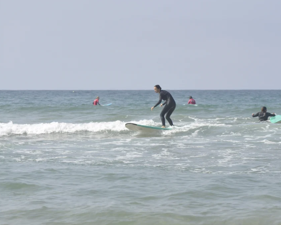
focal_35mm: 167
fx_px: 1389
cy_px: 112
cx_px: 163
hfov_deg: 11.5
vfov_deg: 9.3
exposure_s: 1/2000
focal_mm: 98
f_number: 7.1
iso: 400
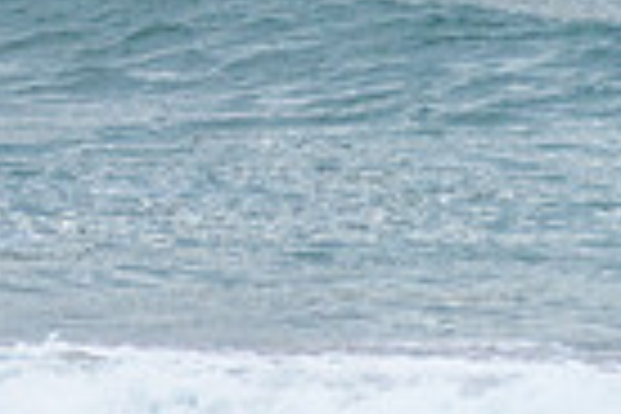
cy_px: -214
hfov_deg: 0.8
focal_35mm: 2573
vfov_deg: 0.5
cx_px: -66
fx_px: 44381
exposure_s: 1/2000
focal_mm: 500
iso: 900
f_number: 5.6
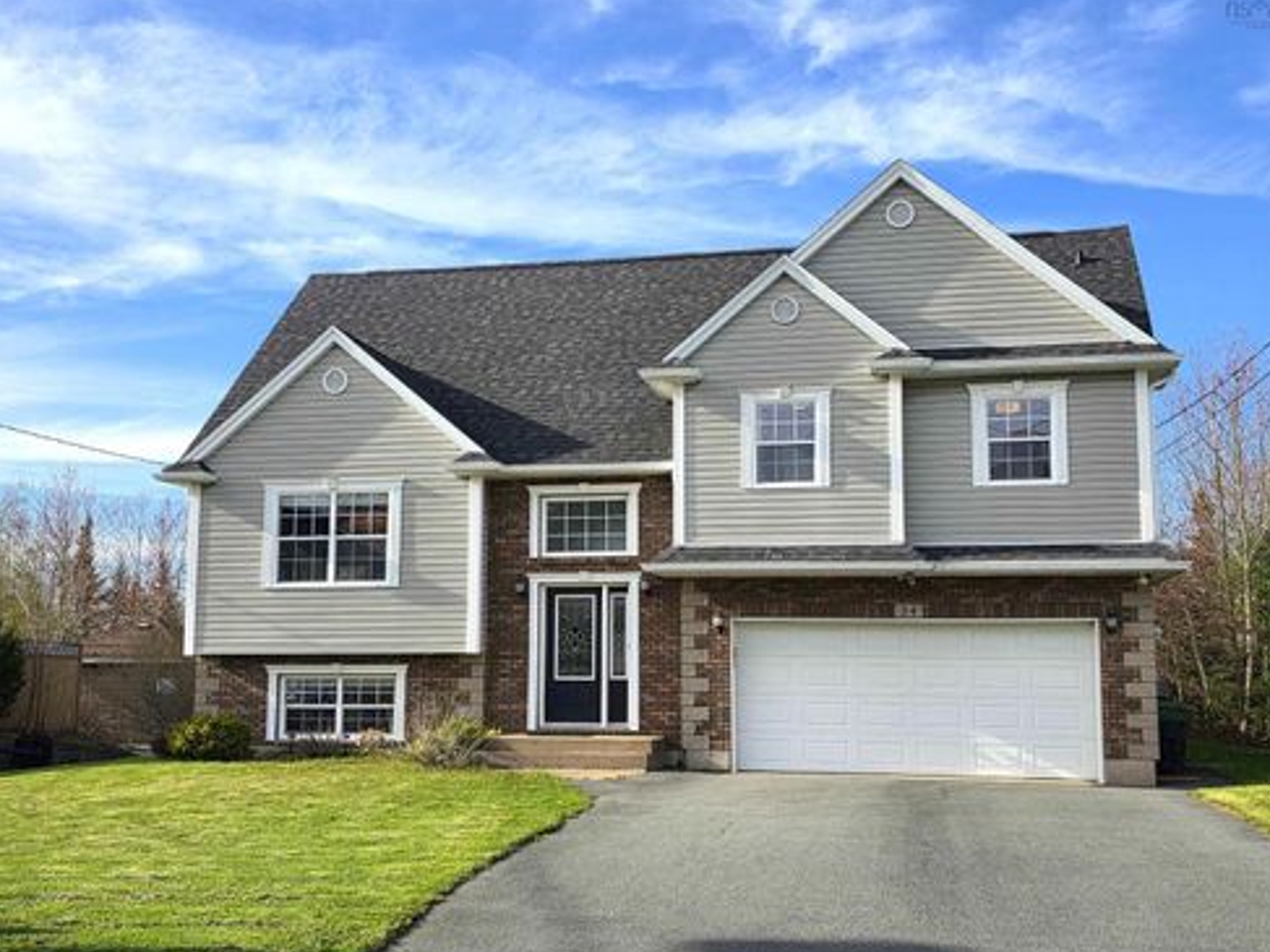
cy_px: 476
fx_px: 1430
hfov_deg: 47.9
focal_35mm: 39
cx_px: 647
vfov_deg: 36.8
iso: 32
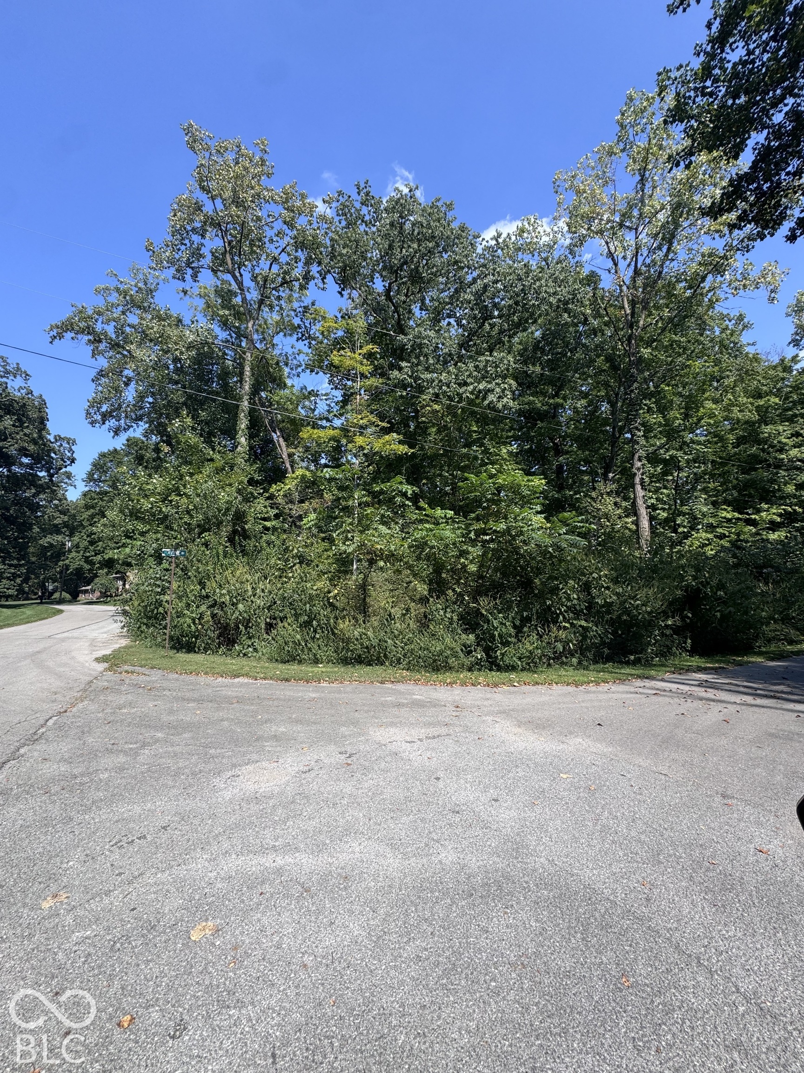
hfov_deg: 85.7
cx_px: 402
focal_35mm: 14
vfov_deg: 102.1
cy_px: 536
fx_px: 434
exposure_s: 1/1020
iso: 50
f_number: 2.2
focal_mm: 2.22
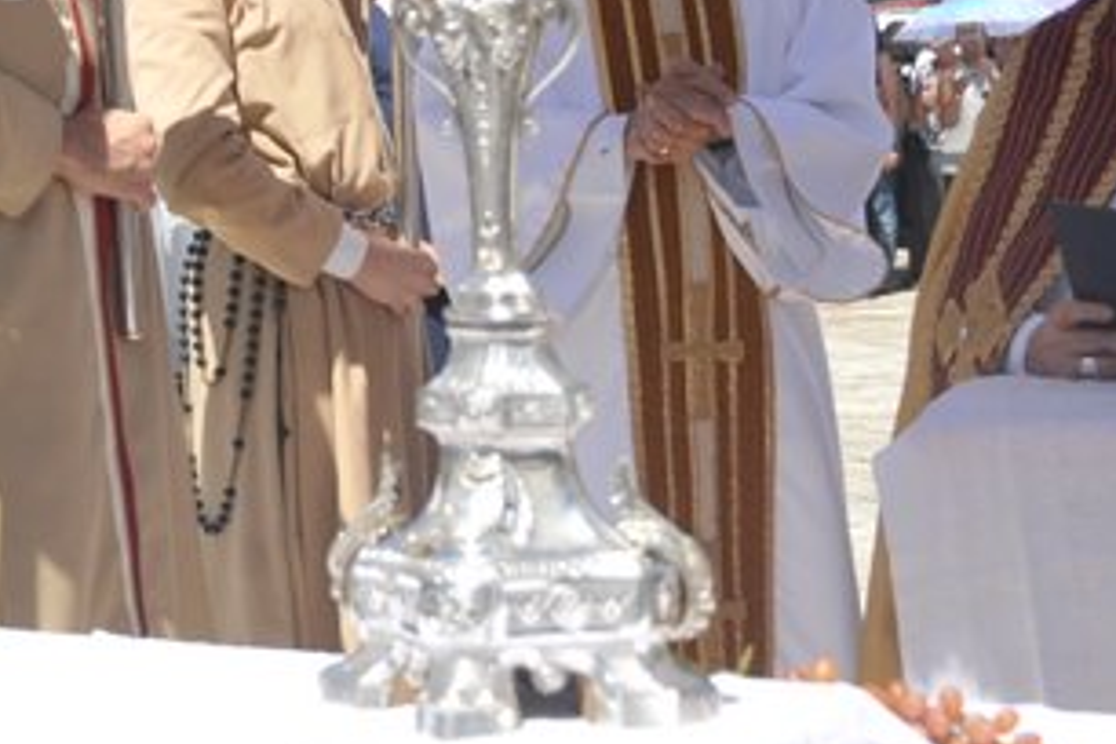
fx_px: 2914
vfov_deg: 14.3
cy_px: 15
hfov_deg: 21.4
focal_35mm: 94
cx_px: 226
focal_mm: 24
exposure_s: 1/1000
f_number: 4.5
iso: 200
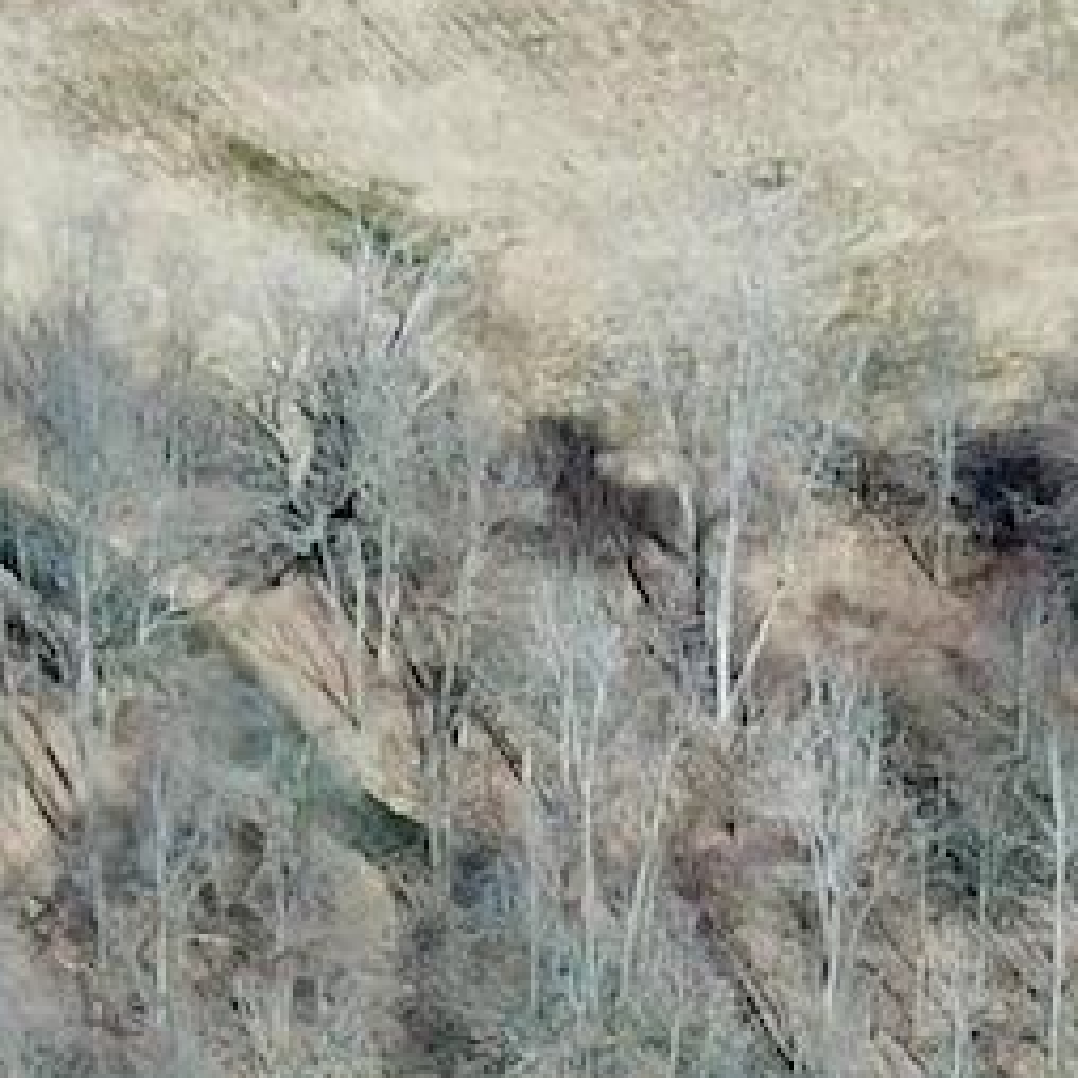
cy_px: 2457
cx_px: 569
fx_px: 6131
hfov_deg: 10.0
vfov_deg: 9.2
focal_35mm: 174
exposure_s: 1/1059
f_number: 2.2
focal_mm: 4.73
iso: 100
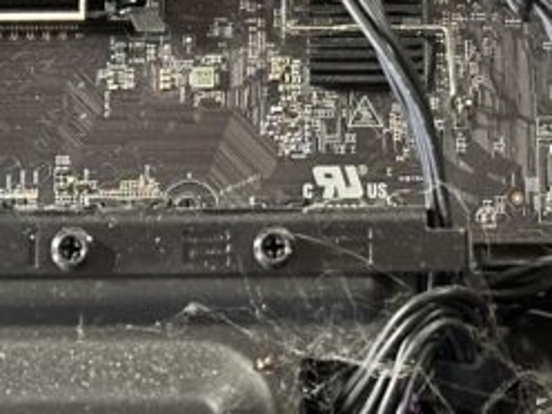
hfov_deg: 10.0
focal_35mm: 198
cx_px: 356
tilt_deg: -74.9
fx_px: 3157
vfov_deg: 7.3
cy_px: -369
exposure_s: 1/33
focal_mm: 6.86
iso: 320
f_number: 1.78
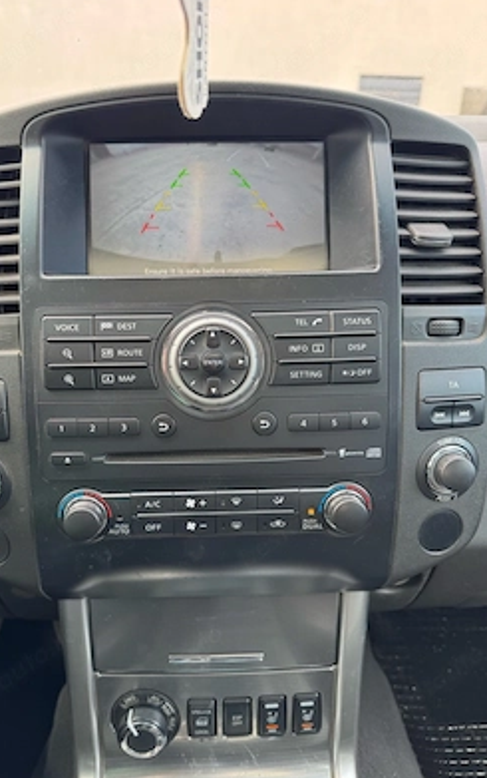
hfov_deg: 47.5
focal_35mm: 26
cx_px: 207
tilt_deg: -25.9
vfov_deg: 70.4
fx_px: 551
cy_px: 390
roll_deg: +0.2
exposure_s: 1/90
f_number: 1.78
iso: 80
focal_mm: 6.76
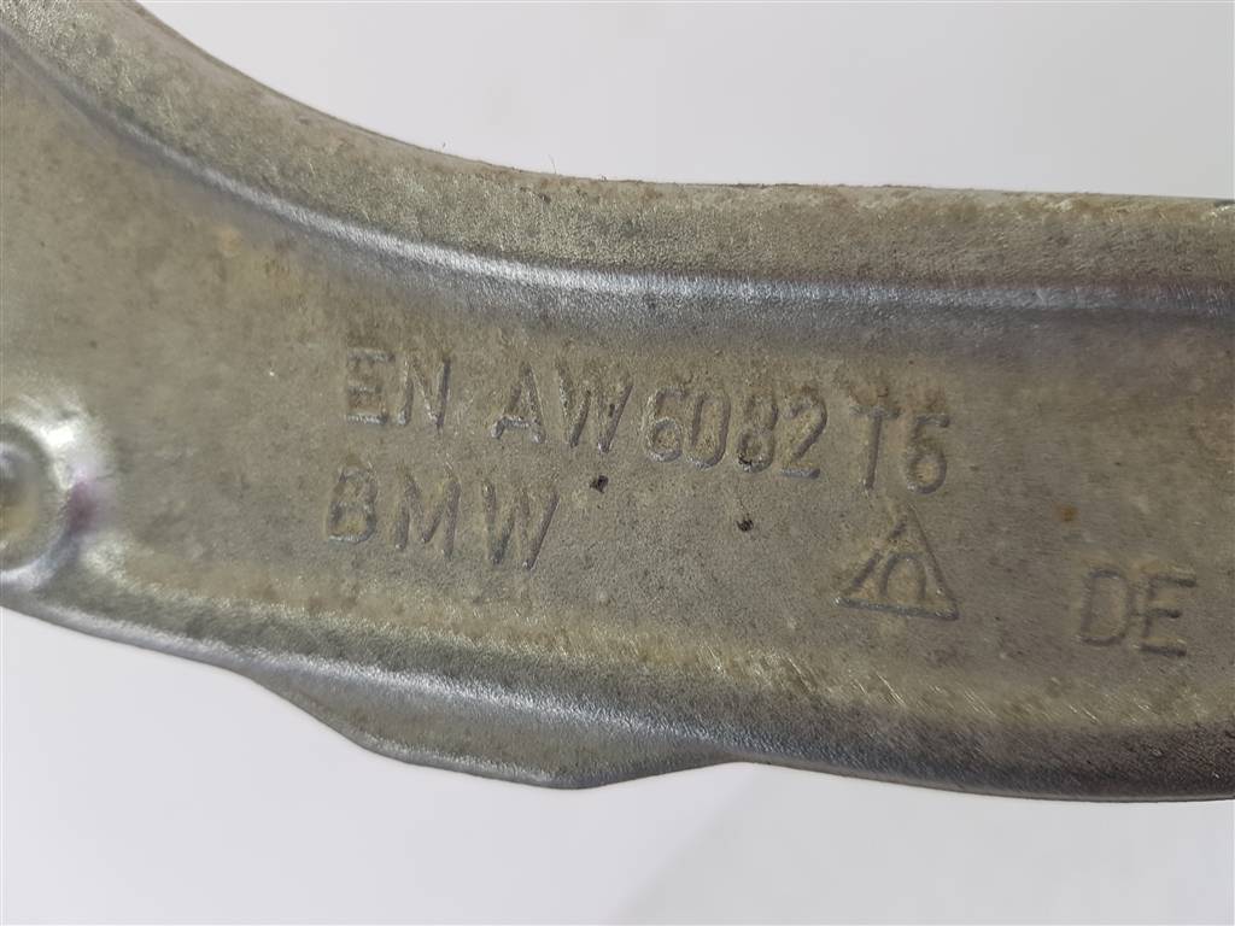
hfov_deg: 67.3
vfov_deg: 53.1
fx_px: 928
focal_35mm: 26
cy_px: 463
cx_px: 618
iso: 40
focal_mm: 4.2
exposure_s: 1/109
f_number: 1.7
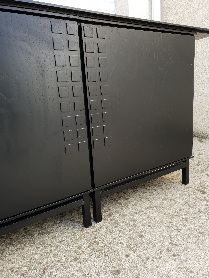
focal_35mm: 26
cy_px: 139
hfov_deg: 53.1
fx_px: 209
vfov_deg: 67.3
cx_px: 104
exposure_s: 1/143
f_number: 2.4
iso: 50
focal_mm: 4.3
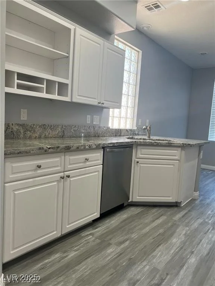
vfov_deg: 67.3
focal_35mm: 26
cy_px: 143
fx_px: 215
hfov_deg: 53.1
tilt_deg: -4.6
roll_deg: -3.6
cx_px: 108
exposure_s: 1/120
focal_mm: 5.7
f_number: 1.5
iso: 80
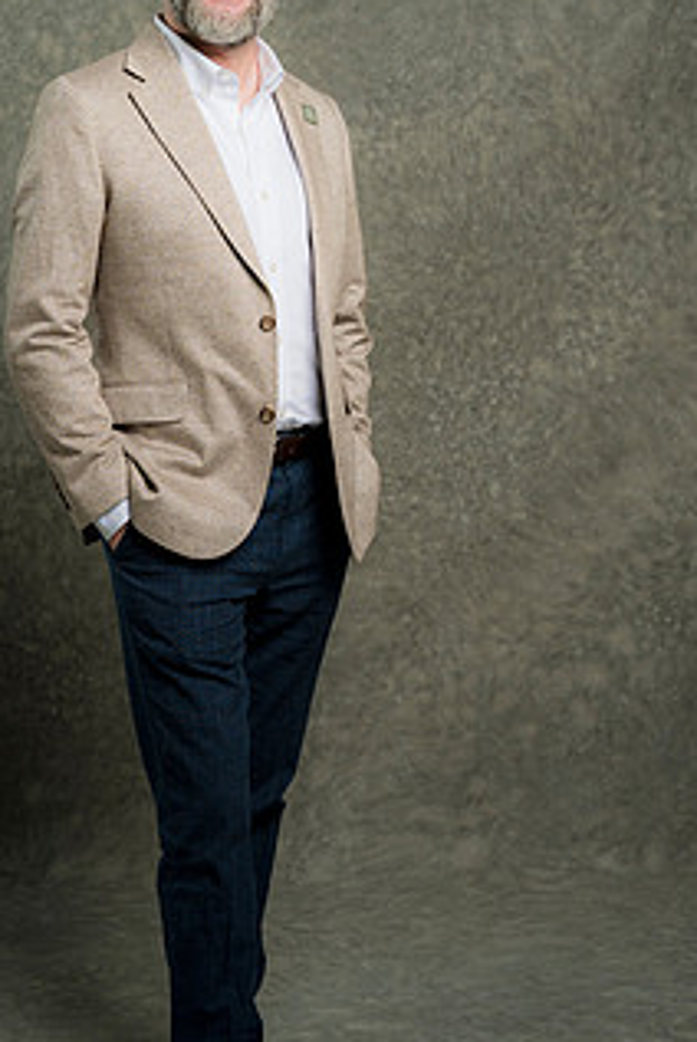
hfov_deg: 17.5
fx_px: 2260
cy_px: 444
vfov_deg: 25.9
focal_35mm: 78
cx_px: 276
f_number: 4
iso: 125
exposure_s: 1/160
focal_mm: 55
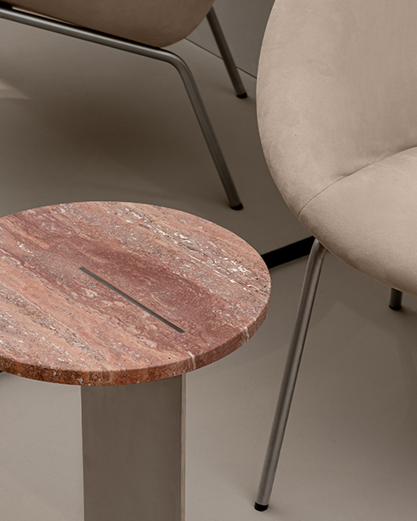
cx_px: 171
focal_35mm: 121
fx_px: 1866
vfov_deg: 15.7
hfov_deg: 12.7
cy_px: 445
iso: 200
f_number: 13
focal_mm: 66
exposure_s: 1/30
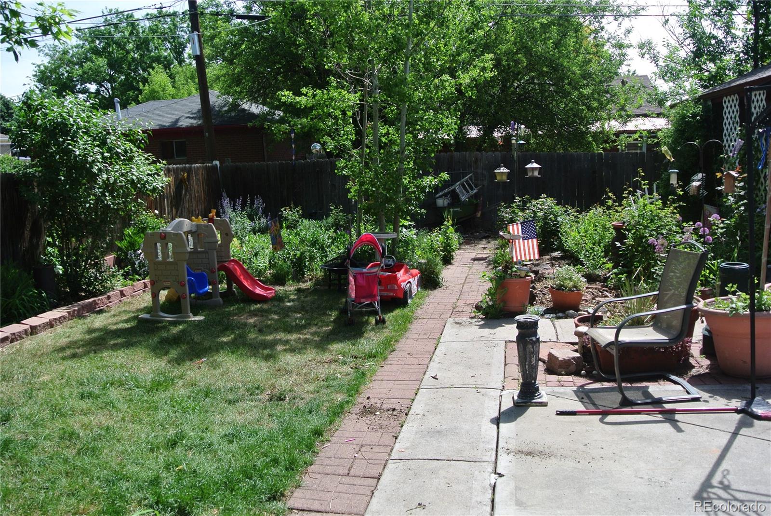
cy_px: 258
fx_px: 665
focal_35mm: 31
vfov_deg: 42.4
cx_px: 386
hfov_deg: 60.2
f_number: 4.5
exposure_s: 1/400
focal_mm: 11.8
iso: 100
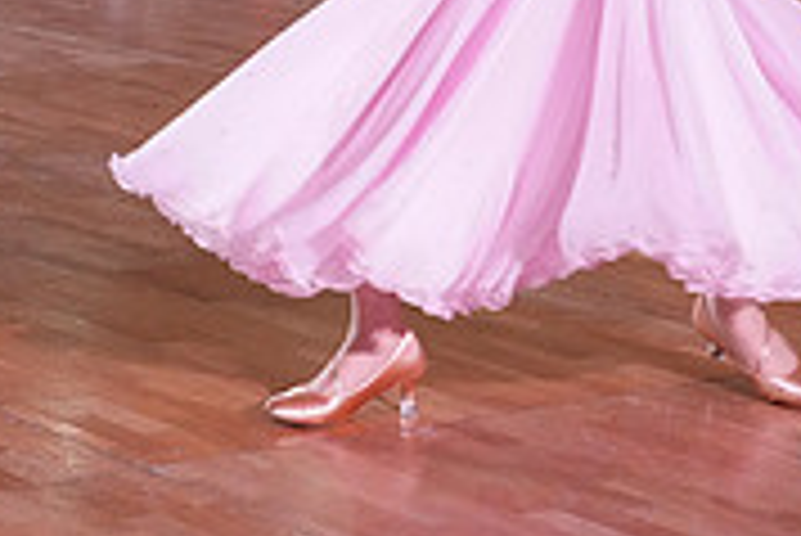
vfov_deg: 9.8
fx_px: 3051
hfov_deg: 14.9
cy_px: -236
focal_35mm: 137
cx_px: 158
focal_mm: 42
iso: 5000
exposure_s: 1/320
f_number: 5.6
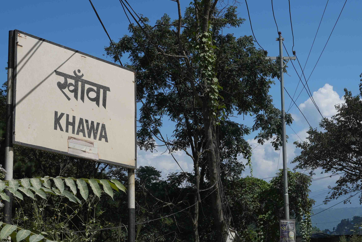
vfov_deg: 17.8
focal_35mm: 76
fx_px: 764
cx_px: 257
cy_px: 201
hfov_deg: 26.4
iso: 100
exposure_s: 1/250
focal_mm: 28
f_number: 11
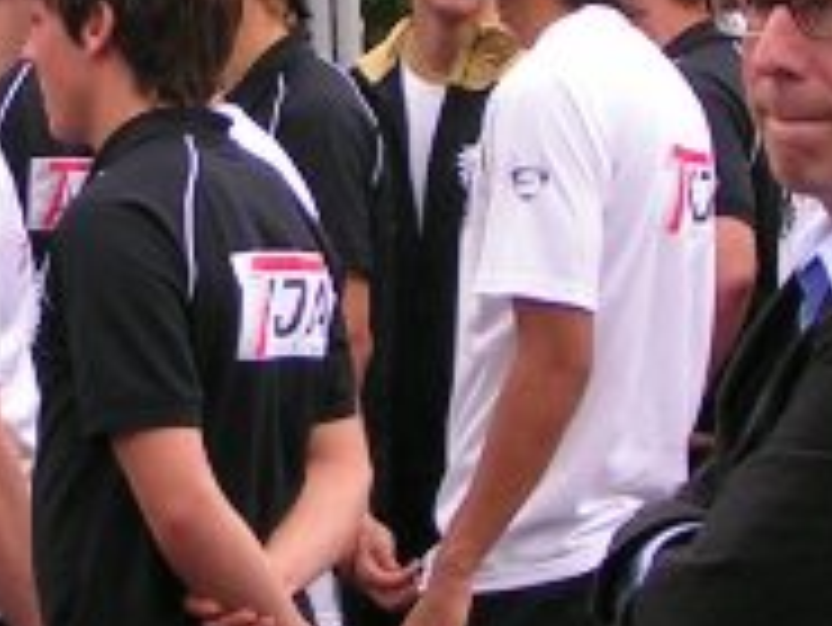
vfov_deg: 7.0
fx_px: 5099
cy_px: -54
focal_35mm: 212
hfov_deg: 9.3
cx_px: -40
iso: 50
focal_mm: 7.6
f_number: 4.5
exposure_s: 1/125
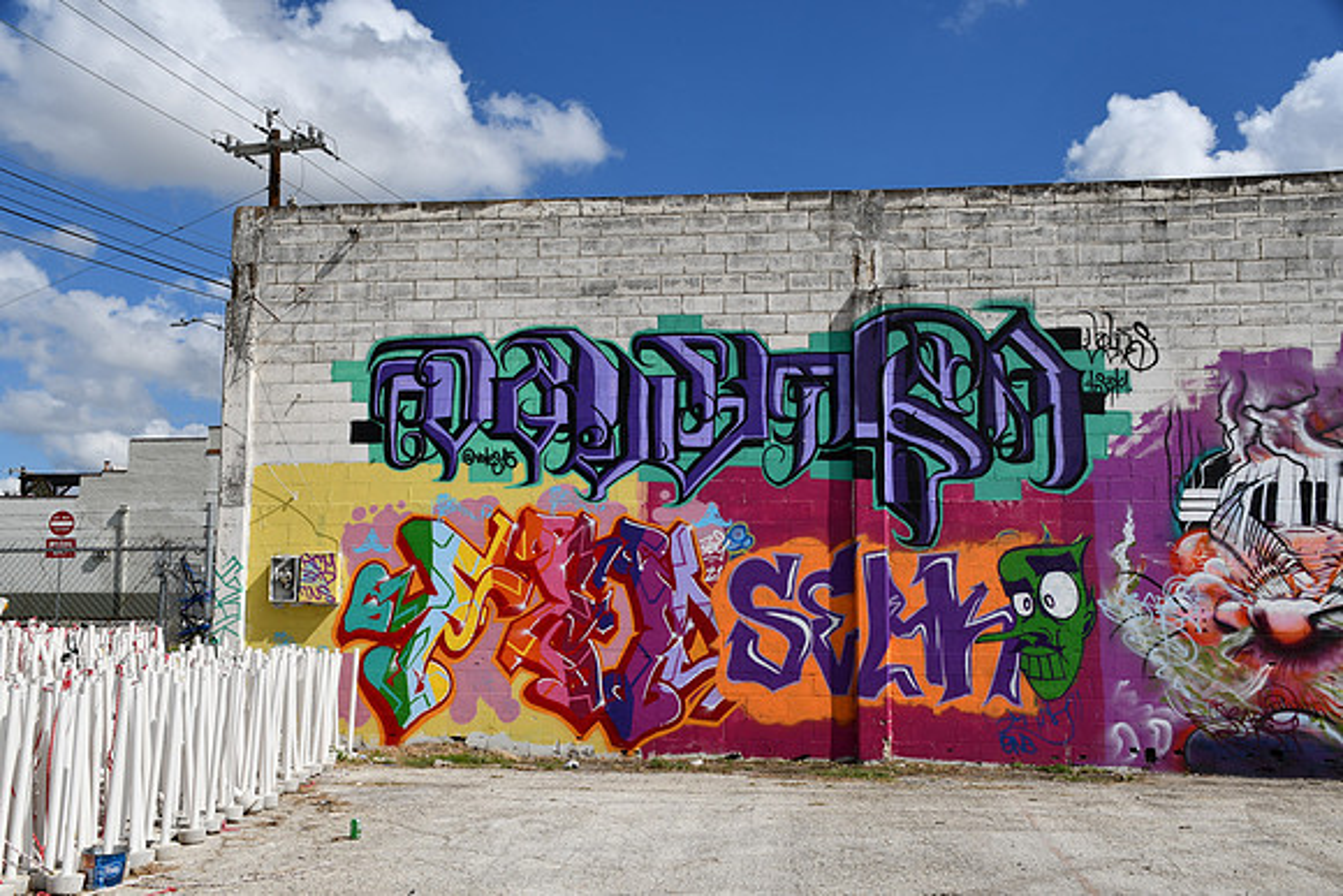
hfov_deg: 49.5
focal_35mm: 39
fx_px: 1455
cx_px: 672
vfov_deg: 34.2
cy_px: 448
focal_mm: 26
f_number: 11
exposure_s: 1/500
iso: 100
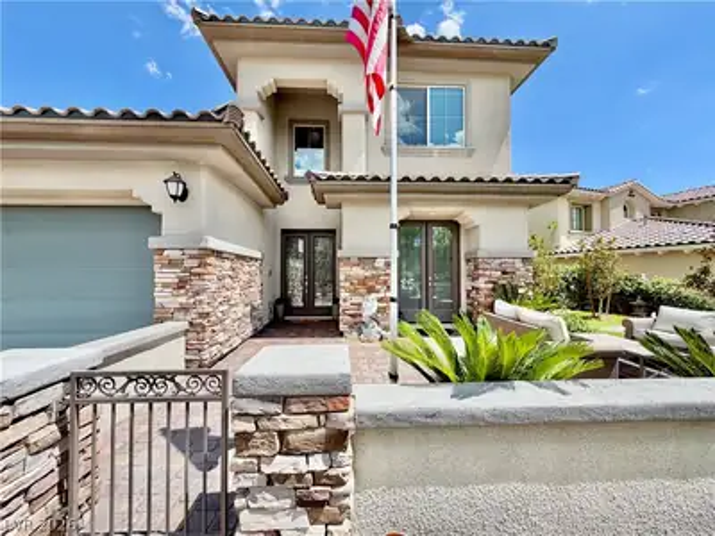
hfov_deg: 102.1
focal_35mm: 14
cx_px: 358
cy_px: 268
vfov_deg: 85.7
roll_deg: +0.1
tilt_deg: +1.6
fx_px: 289
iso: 25
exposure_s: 1/770
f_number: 2.2
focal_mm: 2.22
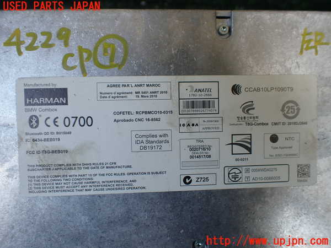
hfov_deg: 60.0
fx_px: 287
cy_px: 124
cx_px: 166
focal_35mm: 30
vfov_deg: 46.8
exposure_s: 1/125
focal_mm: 5.4
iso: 125
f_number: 2.3
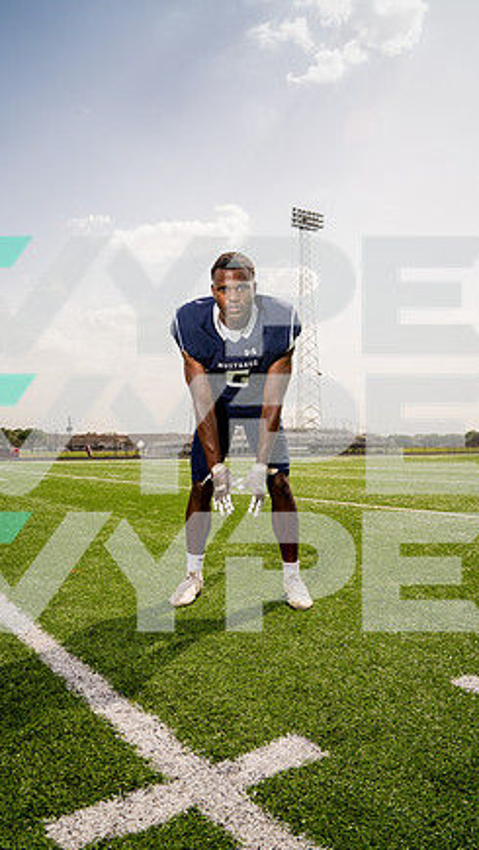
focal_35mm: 26
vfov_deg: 71.9
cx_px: 207
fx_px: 587
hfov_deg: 44.3
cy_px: 436
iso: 100
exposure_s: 1/800
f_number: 4.5
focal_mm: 24
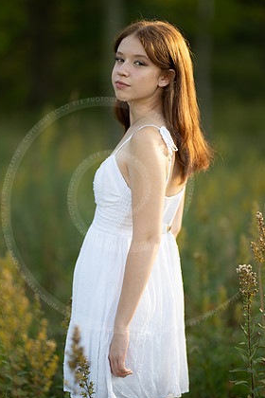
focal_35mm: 91
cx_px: 129
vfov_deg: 22.4
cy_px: 212
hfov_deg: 15.0
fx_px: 1005
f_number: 1.2
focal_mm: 85
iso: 160
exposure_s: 1/1600
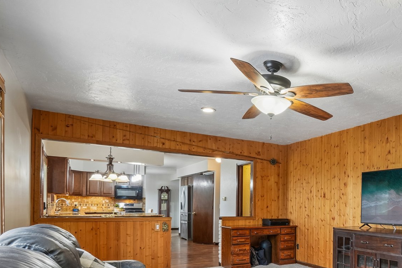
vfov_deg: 45.7
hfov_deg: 58.7
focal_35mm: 27
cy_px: 210
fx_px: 301
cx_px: 354
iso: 320
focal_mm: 10
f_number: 8
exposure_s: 1/6
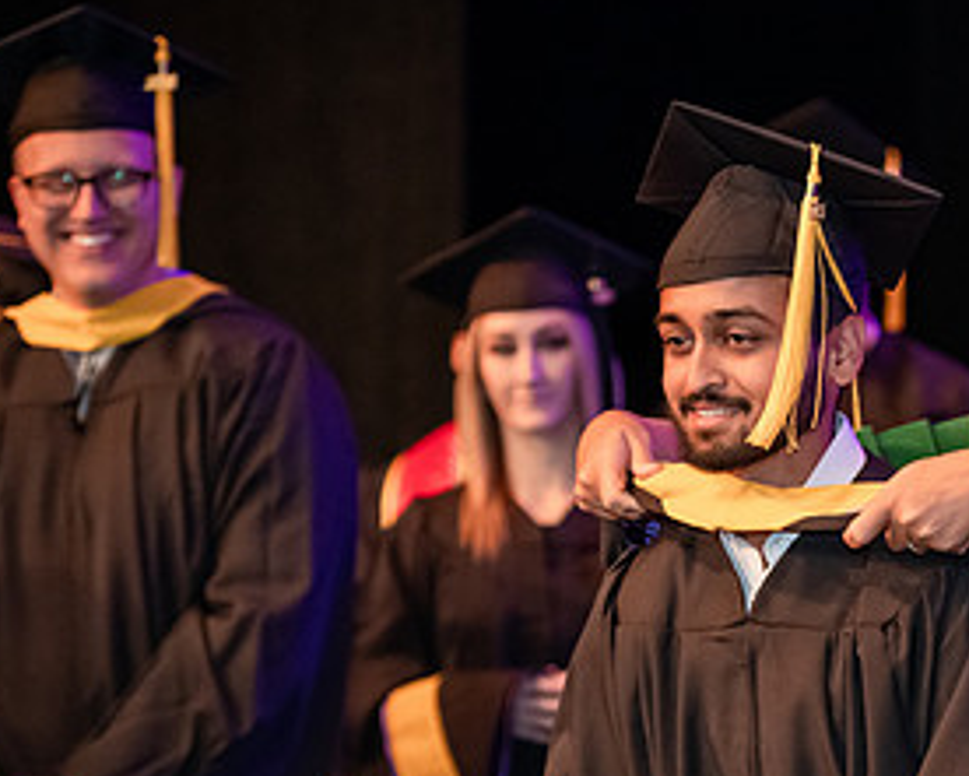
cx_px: 965
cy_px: 637
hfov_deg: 9.9
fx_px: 5537
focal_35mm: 193
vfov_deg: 8.0
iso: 3200
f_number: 3.2
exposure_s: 1/200
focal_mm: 98
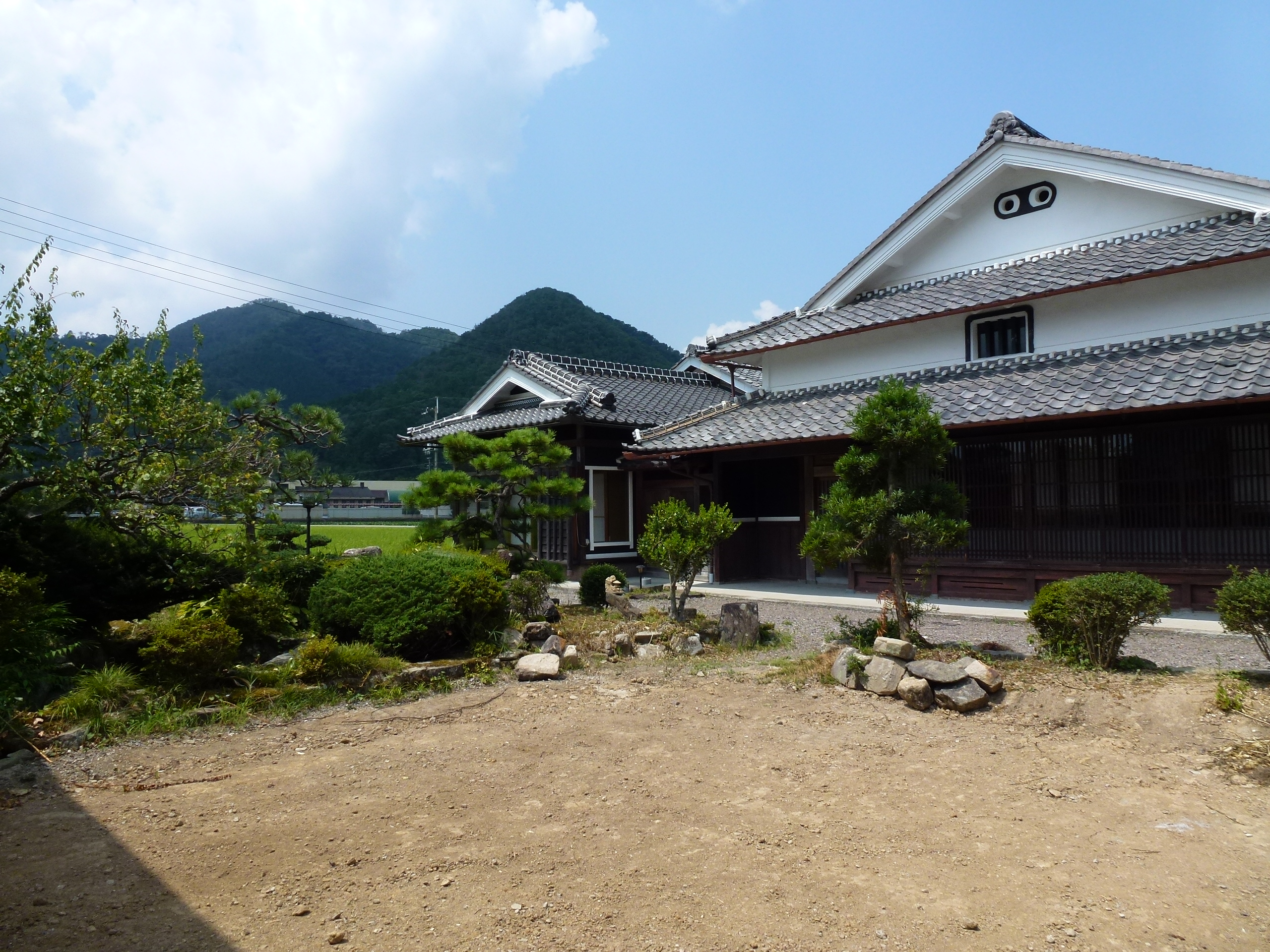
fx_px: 881
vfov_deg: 56.8
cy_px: 476
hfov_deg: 71.6
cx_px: 635
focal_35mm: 24
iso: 100
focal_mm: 4.3
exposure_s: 1/800
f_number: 4
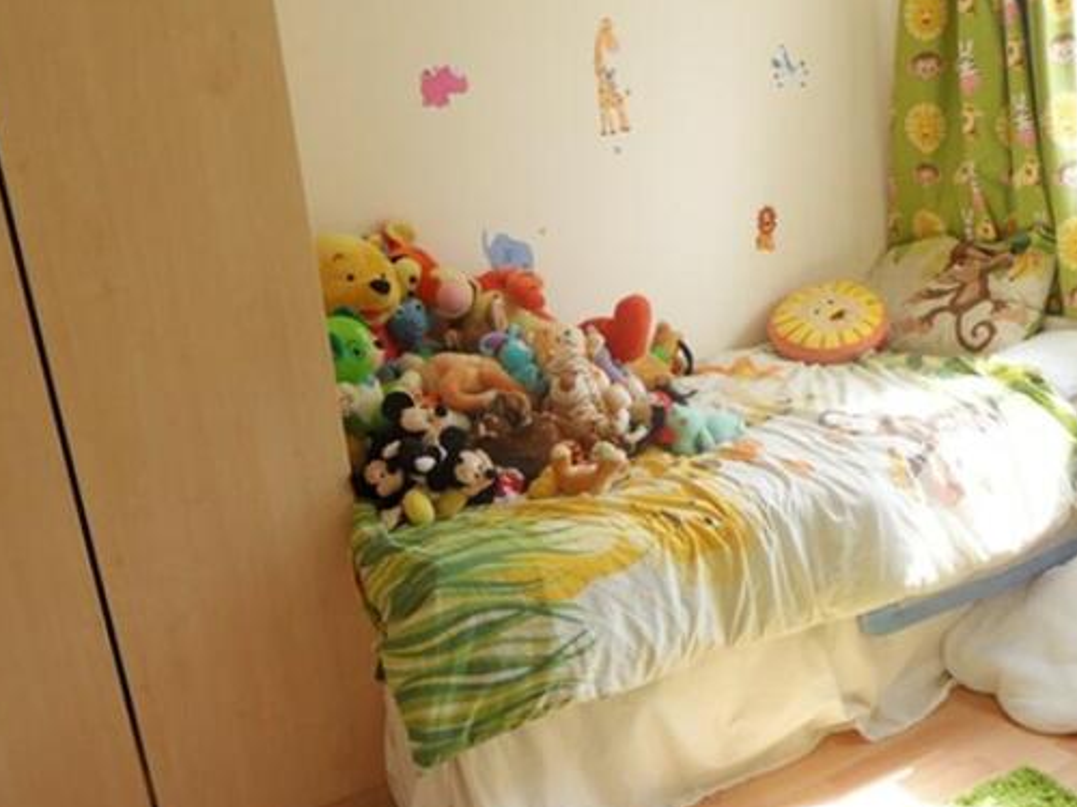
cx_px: 602
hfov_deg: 63.2
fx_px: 871
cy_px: 449
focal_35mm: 28
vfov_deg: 49.6
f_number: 3.2
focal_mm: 3.9
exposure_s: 1/60
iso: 100
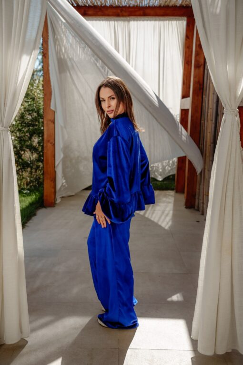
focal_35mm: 41
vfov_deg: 47.4
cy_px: 182
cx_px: 122
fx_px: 415
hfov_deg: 32.6
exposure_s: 1/640
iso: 100
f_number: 4
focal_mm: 41
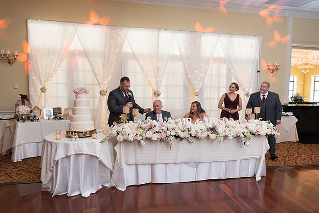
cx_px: 160
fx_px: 213
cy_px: 106
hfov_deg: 73.7
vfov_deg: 53.2
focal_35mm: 24
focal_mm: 24
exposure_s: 1/125
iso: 1400
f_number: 5
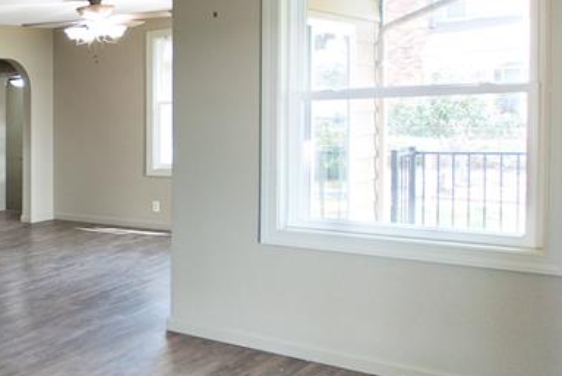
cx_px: -54
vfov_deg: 33.4
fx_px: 625
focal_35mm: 40
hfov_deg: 39.6
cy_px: 218
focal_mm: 10
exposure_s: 1/60
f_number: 3.5
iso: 640
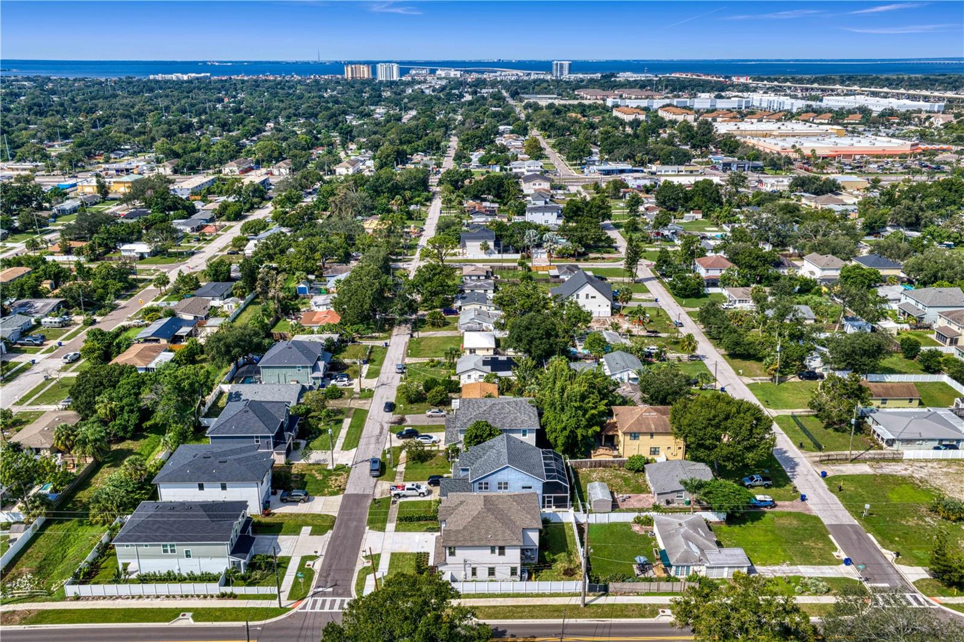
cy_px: 321
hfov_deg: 65.5
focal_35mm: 28
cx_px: 482
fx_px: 750
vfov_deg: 46.4
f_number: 8
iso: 160
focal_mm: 14.45
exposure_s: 1/640
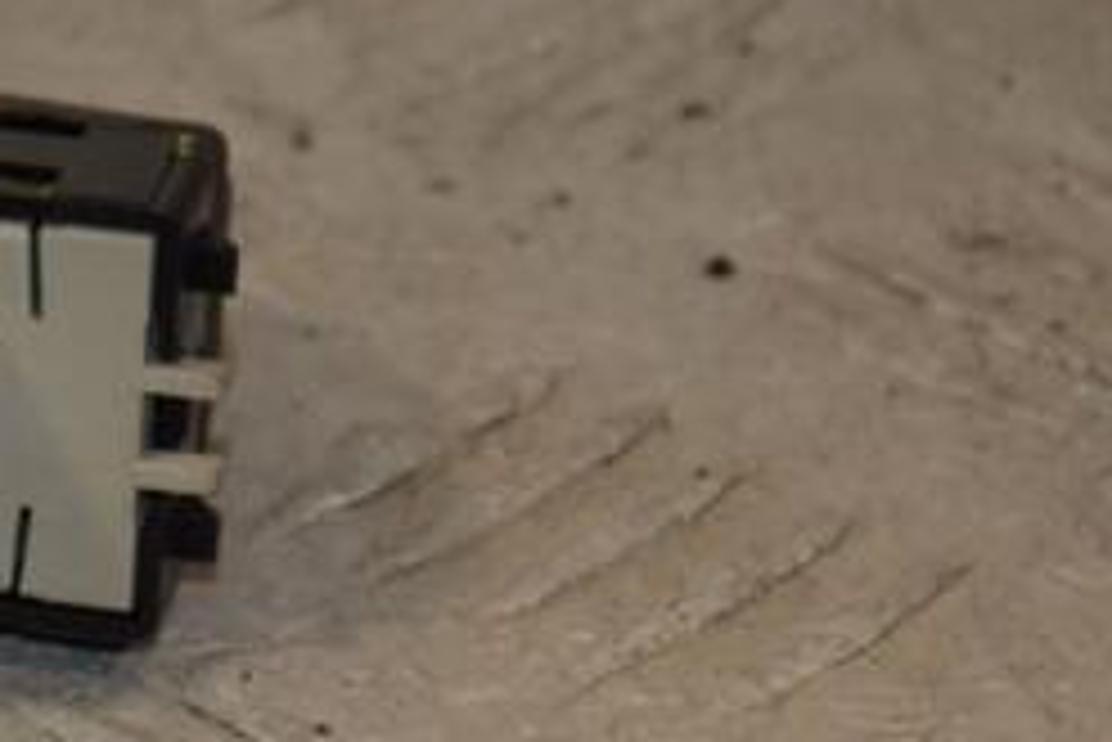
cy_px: 346
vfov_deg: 4.1
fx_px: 10353
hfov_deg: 6.1
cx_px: -234
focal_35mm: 335
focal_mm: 92
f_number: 8
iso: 800
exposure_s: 1/200
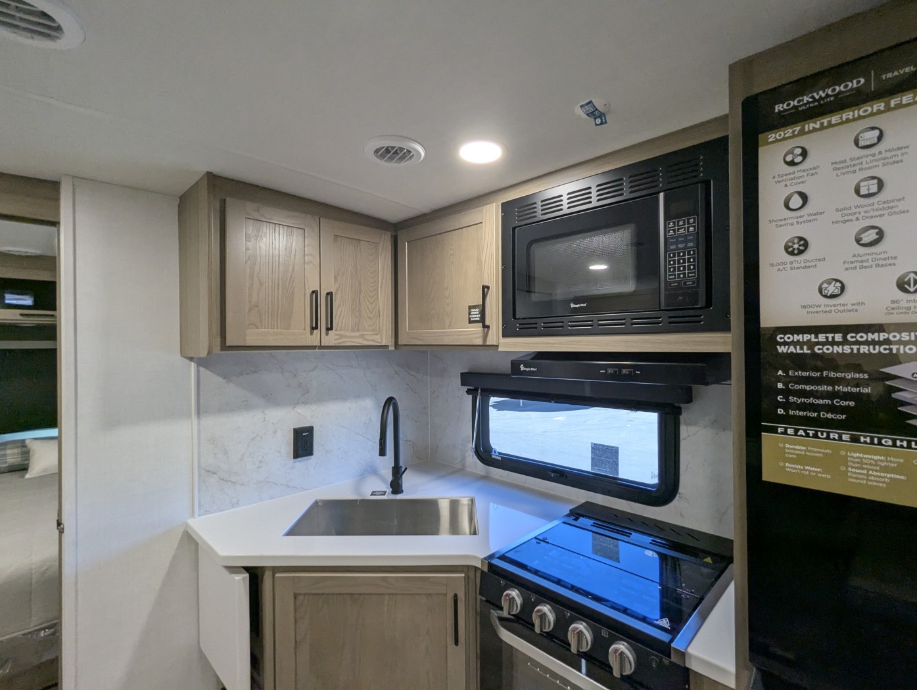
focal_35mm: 16
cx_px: 458
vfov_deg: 78.2
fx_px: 424
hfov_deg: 94.4
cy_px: 345
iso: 141
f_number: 2.2
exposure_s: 1/96
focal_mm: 2.35
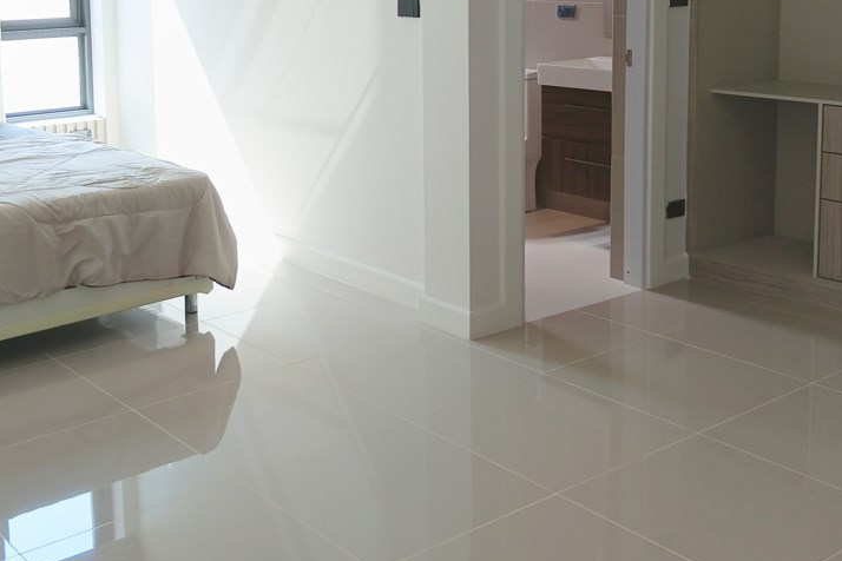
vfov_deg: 31.4
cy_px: 75
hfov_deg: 47.1
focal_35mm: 41
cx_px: 338
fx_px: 959
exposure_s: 1/50
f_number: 1.8
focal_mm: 3.86
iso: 40
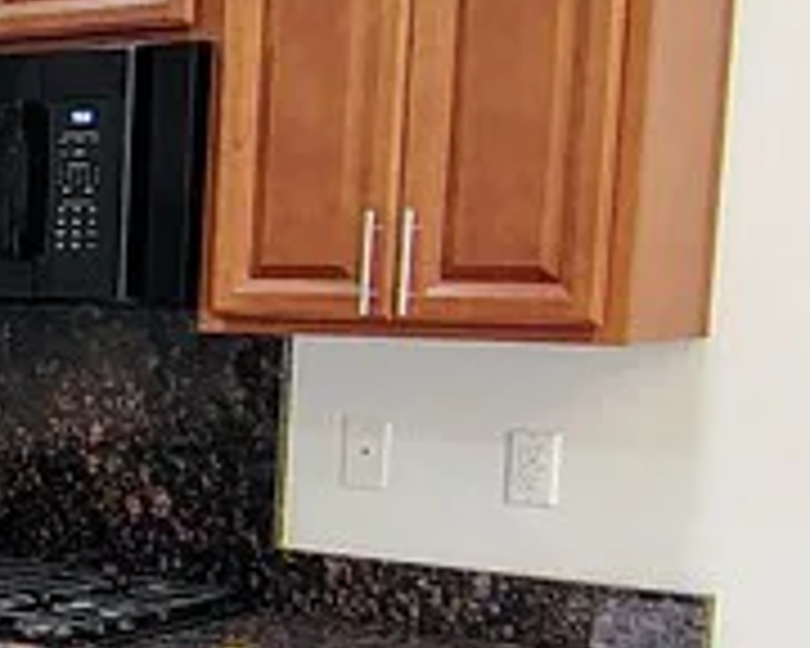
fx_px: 2134
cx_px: -693
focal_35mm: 89
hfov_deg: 17.2
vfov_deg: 17.2
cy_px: 495
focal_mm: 2.13
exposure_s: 1/30
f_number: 2.2
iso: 364
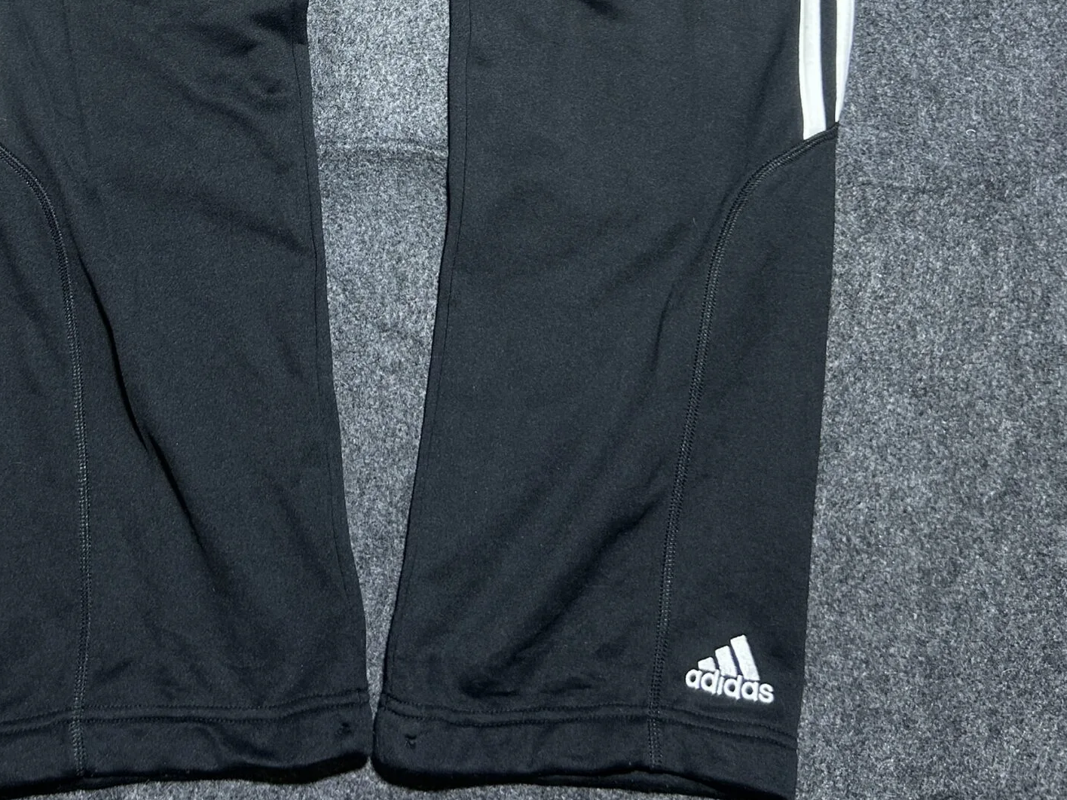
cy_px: -30
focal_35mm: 47
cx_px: 357
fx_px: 1449
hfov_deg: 40.0
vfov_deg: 28.6
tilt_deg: -53.2
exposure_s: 1/50
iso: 160
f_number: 1.5
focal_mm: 5.7
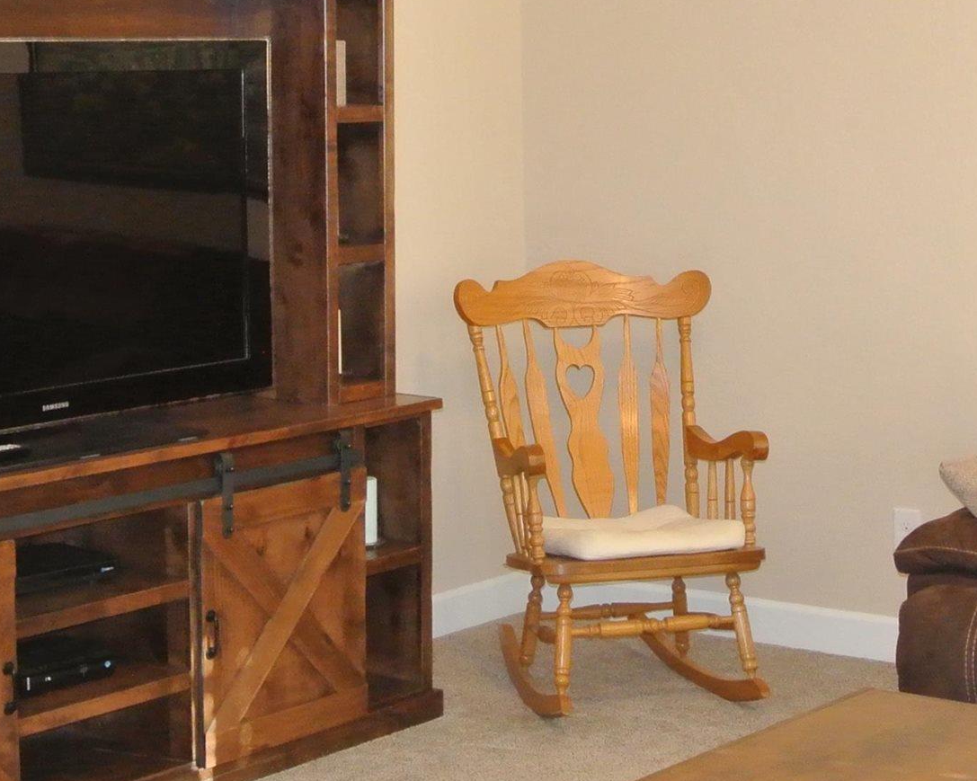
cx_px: 542
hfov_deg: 22.5
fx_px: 2457
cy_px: 328
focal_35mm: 85
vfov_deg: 18.1
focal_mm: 12.2
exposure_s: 1/60
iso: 1100
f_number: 3.8
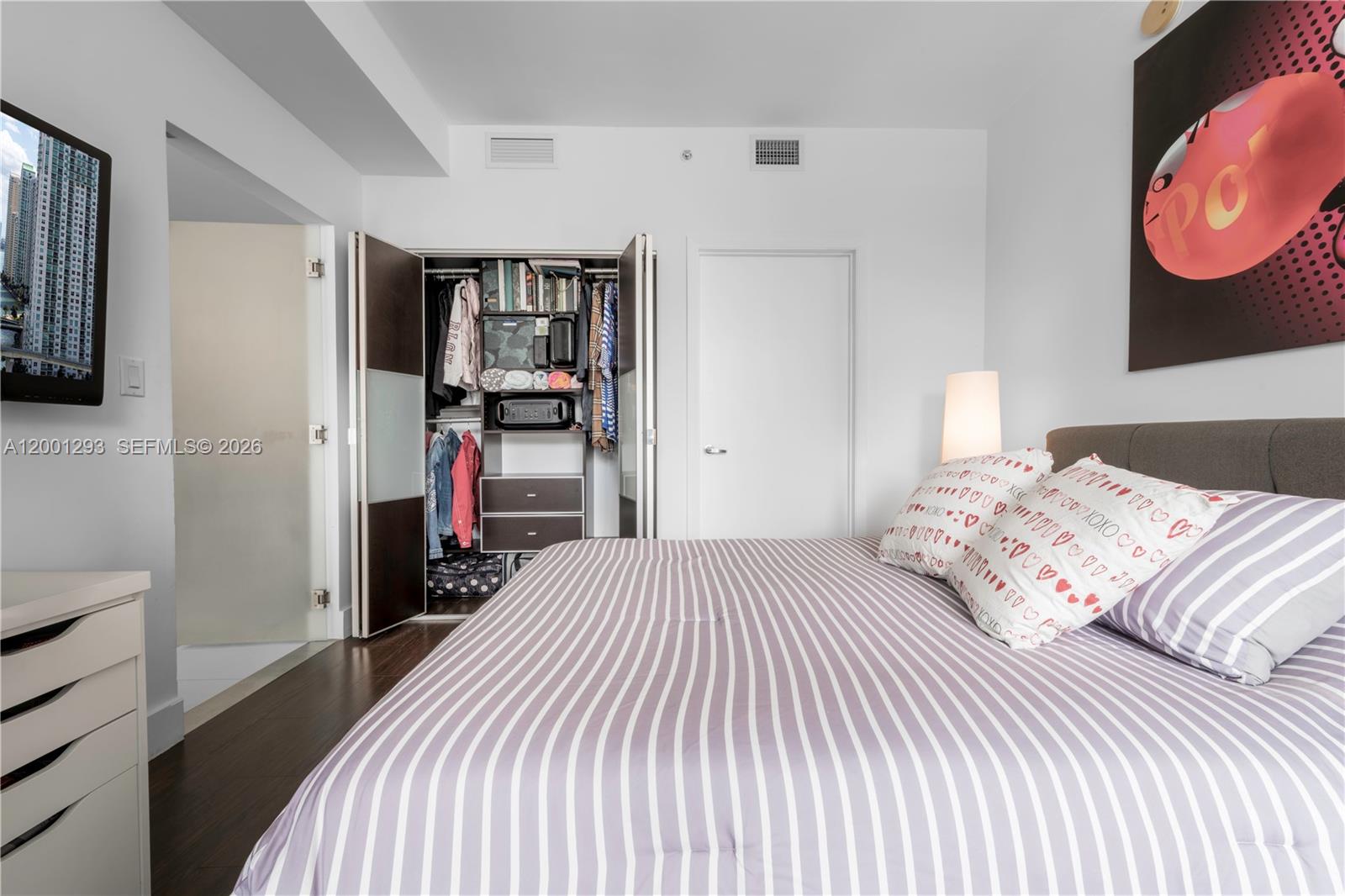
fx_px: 523
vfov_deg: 81.2
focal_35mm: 14
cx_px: 672
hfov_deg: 104.3
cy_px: 448
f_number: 14
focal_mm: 14
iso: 64
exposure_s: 1/8
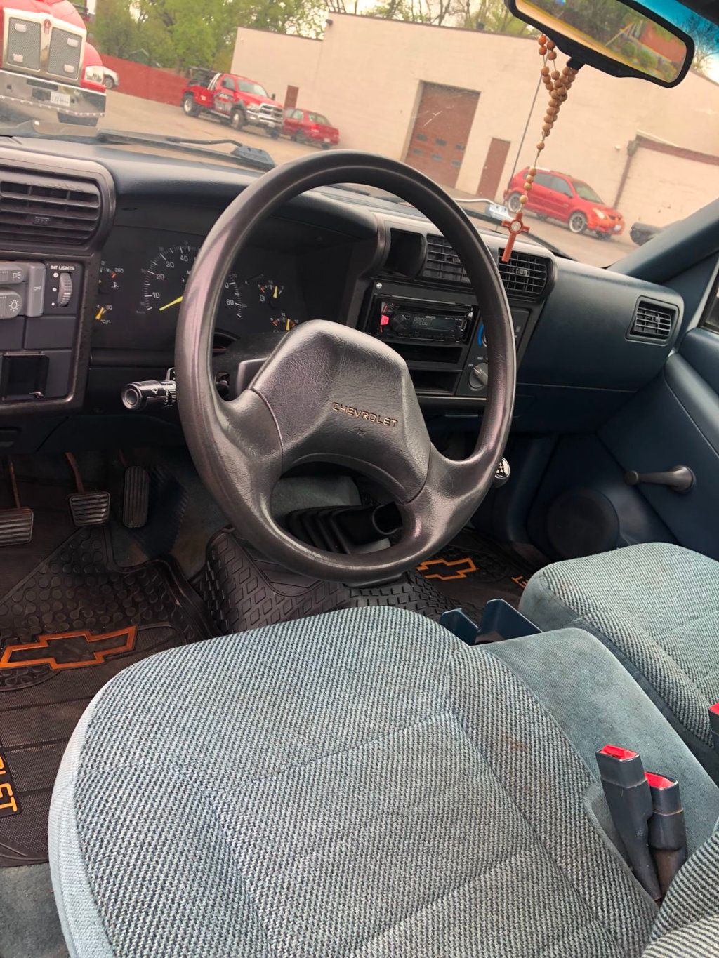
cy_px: 479
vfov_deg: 63.4
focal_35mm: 28
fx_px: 775
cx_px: 360
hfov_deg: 49.8
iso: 50
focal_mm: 4
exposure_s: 1/120
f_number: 1.8
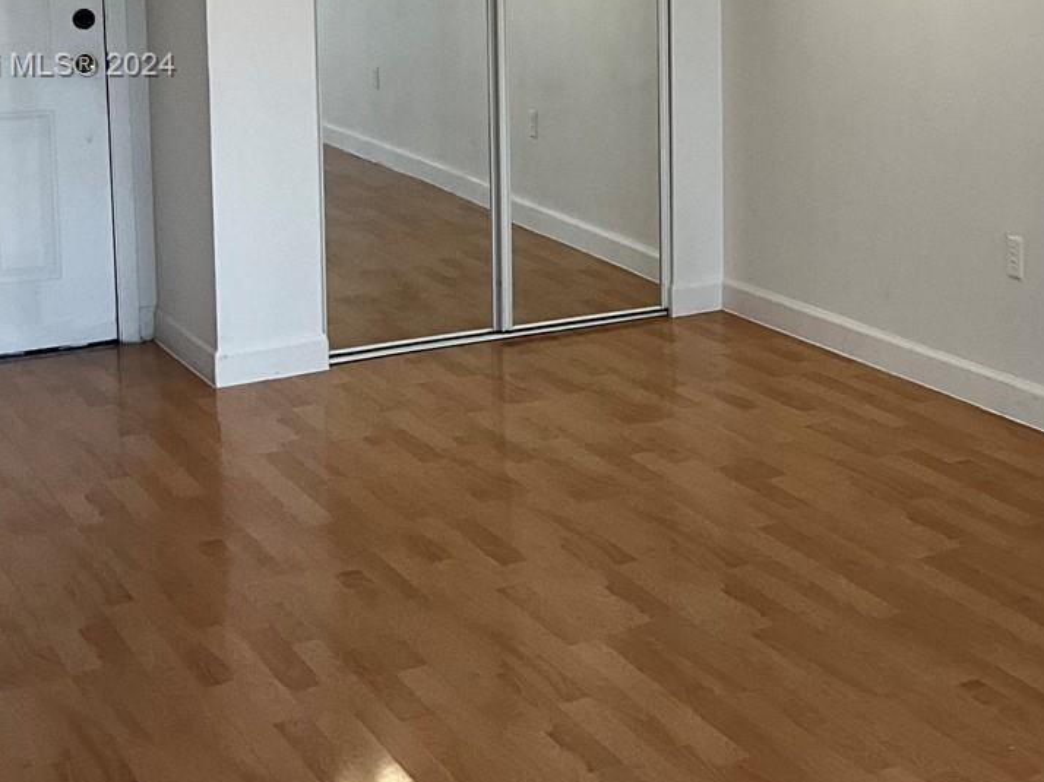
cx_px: 877
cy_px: 67
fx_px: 1960
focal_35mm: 65
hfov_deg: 29.0
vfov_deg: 22.0
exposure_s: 1/73
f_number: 1.8
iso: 64
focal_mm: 3
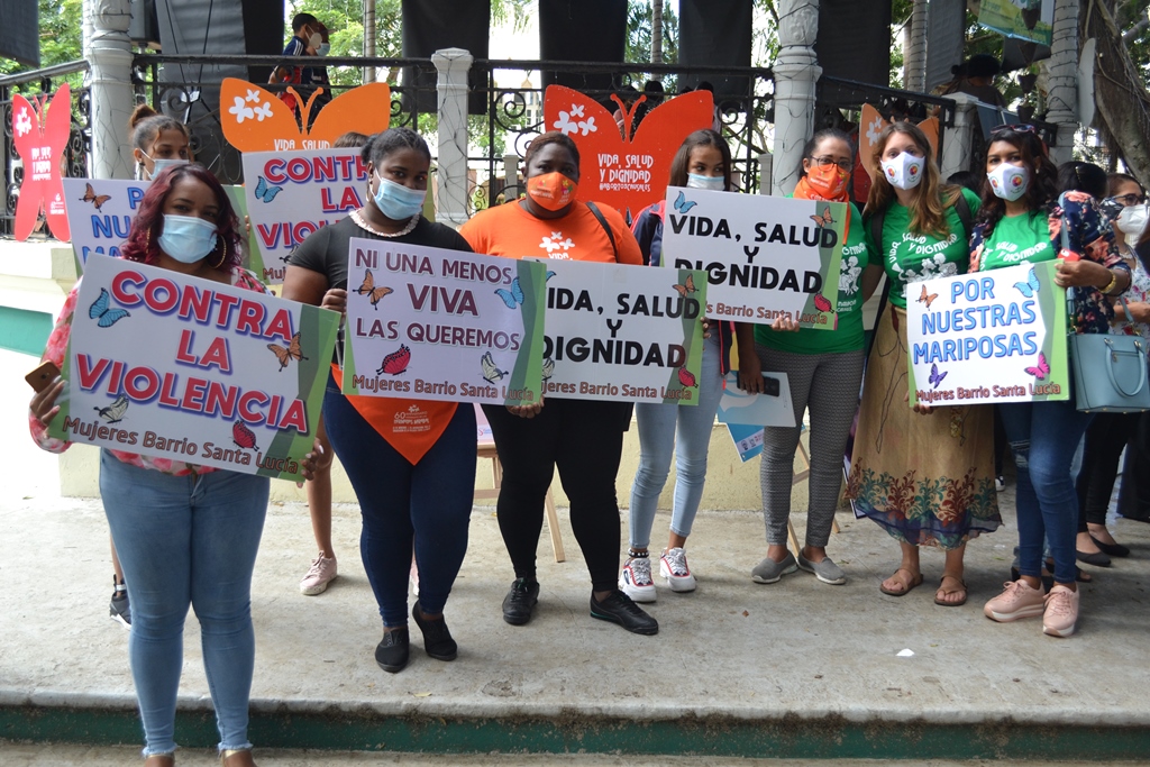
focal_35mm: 36
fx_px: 1150
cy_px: 384
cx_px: 575
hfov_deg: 53.1
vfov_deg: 36.9
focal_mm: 24
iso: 400
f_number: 5
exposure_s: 1/100
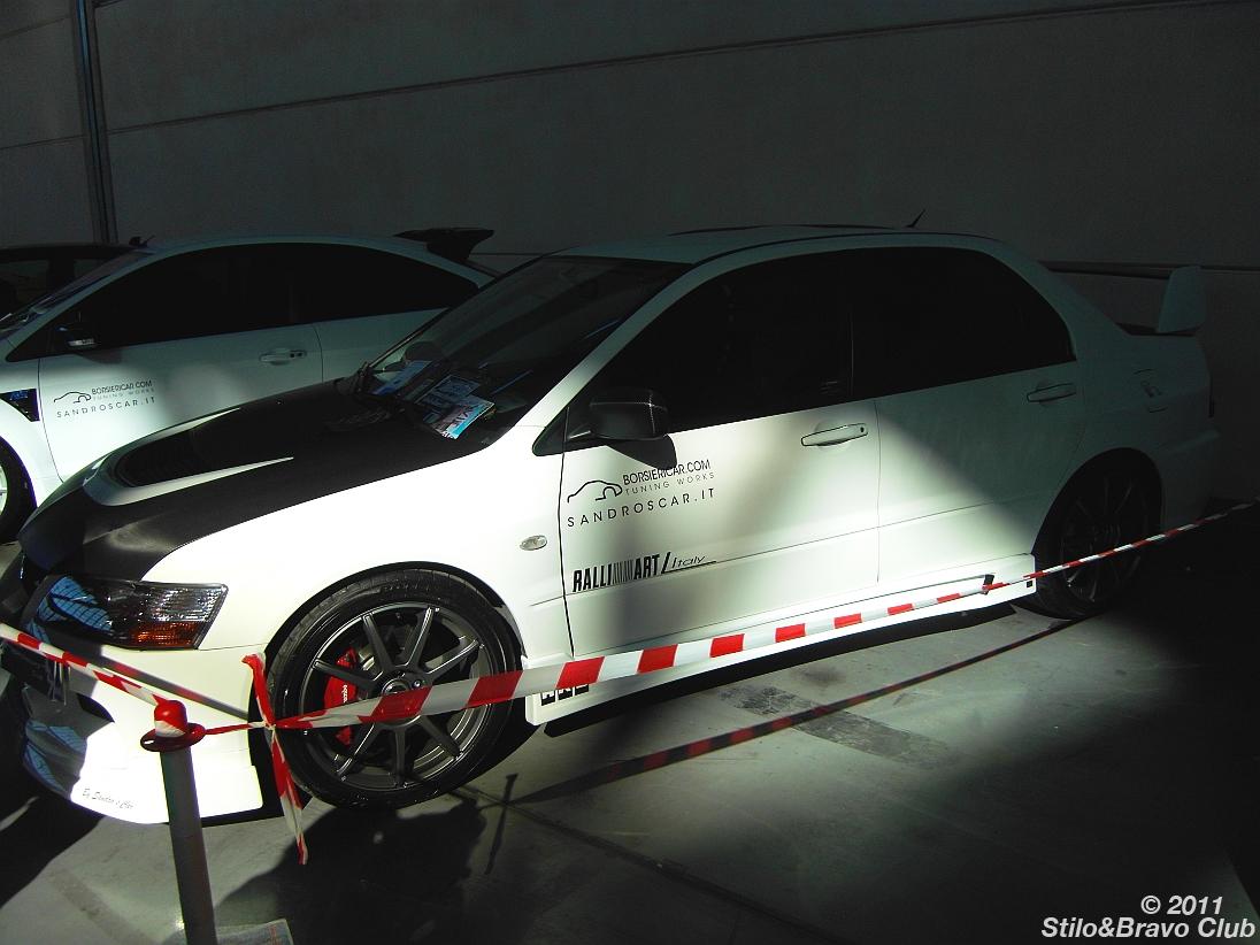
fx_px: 1019
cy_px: 472
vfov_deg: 49.7
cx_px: 630
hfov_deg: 63.4
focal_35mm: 28
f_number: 7.3
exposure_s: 1/100
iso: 80
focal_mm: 6
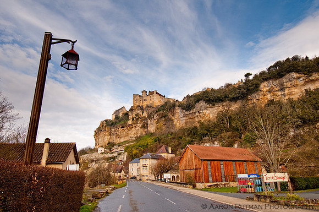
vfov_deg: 56.0
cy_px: 106
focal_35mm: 22
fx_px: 199
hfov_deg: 77.4
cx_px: 160
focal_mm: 15
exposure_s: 1/250
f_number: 8
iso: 200
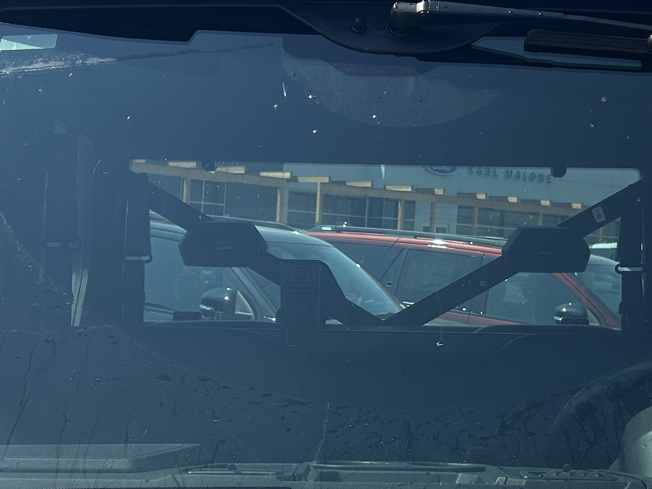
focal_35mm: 69
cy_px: 281
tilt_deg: -3.5
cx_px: 379
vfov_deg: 21.3
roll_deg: -4.4
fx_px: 1300
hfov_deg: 28.1
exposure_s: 1/4444
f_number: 1.5
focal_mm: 5.7
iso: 50
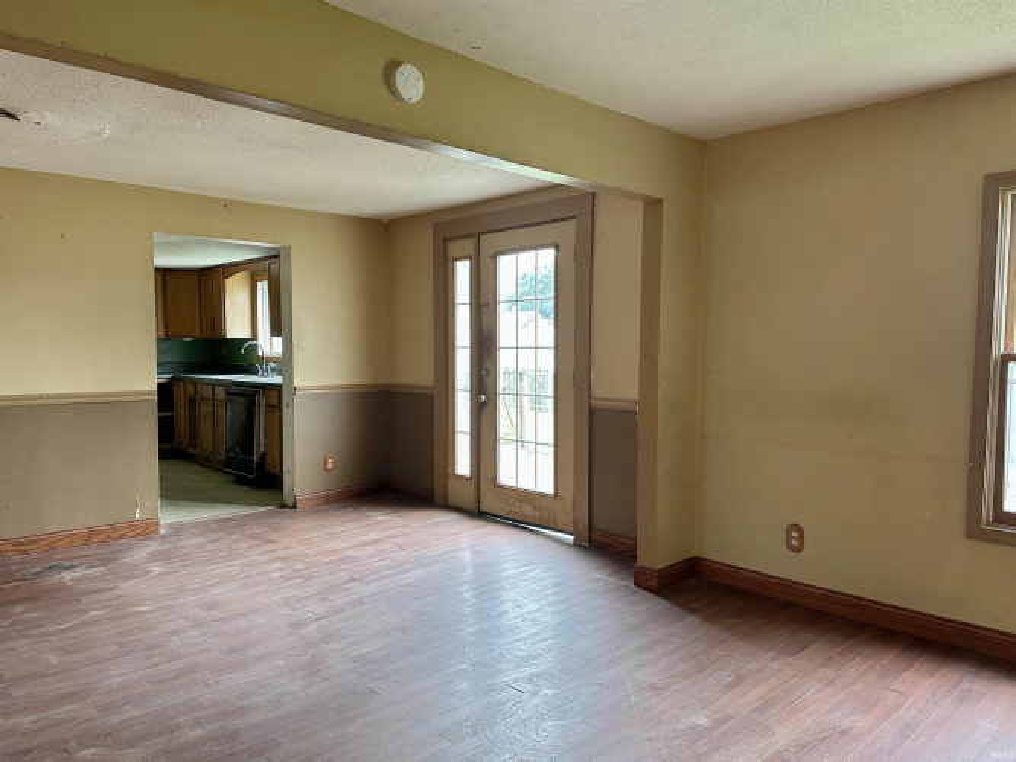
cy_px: 381
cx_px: 508
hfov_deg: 71.6
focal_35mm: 24
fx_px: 704
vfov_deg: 56.8
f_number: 1.78
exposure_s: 1/60
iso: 320
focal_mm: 6.86
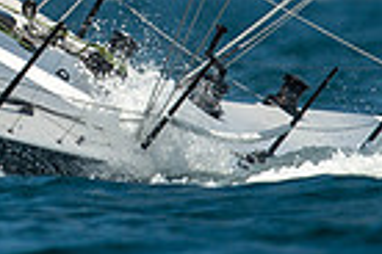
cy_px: -101
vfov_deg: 0.4
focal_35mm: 3090
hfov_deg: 0.7
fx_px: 32786
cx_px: -50
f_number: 5
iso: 400
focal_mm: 600
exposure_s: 1/3200
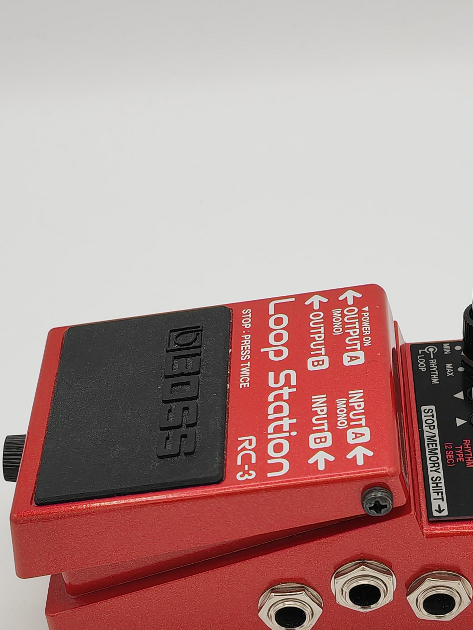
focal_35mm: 79
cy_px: 475
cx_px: 306
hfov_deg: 18.6
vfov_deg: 24.4
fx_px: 1439
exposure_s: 1/370
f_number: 1.8
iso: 50
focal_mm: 5.53
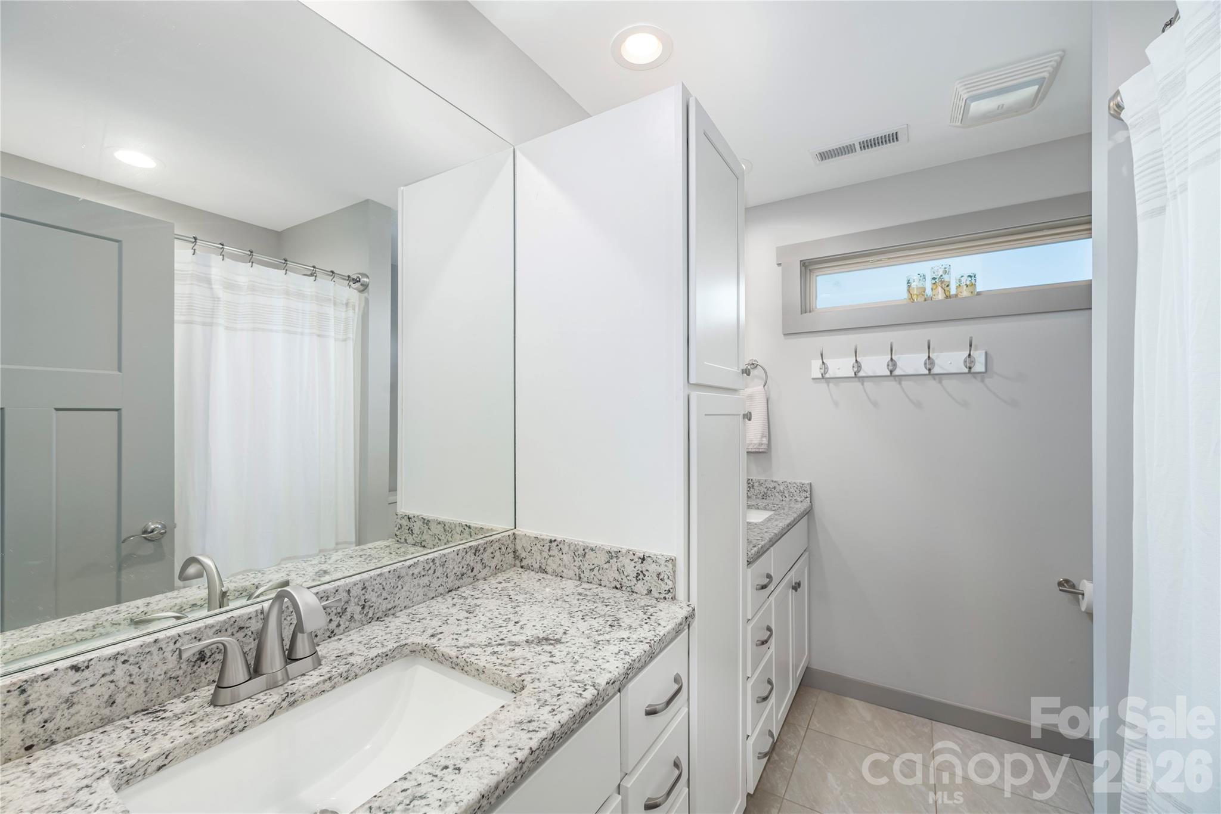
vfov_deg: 81.2
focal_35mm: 14
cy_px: 407
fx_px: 475
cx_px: 610
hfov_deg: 104.2
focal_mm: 14
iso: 320
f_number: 8
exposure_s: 1/13
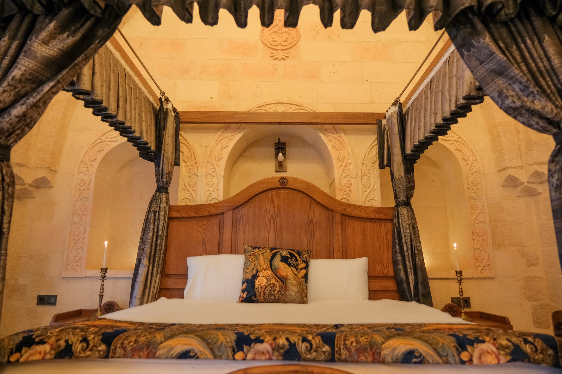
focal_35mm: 24
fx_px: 375
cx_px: 281
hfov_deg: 73.7
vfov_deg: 53.1
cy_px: 187
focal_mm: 16
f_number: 2.8
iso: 1600
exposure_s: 1/125
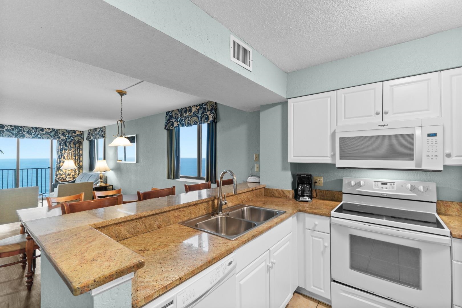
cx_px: 231
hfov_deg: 100.4
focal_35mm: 15
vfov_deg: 77.3
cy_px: 154
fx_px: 192
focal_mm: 10
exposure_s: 1/3
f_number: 4.5
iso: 100
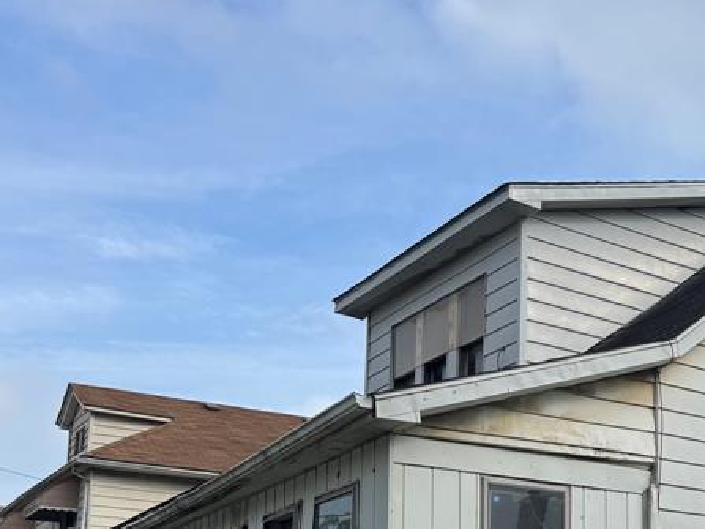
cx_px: 719
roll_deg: -0.4
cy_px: 540
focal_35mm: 55
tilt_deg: +9.1
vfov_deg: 25.2
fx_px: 1120
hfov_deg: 32.0
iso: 80
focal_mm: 6.76
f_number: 1.78
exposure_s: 1/3802
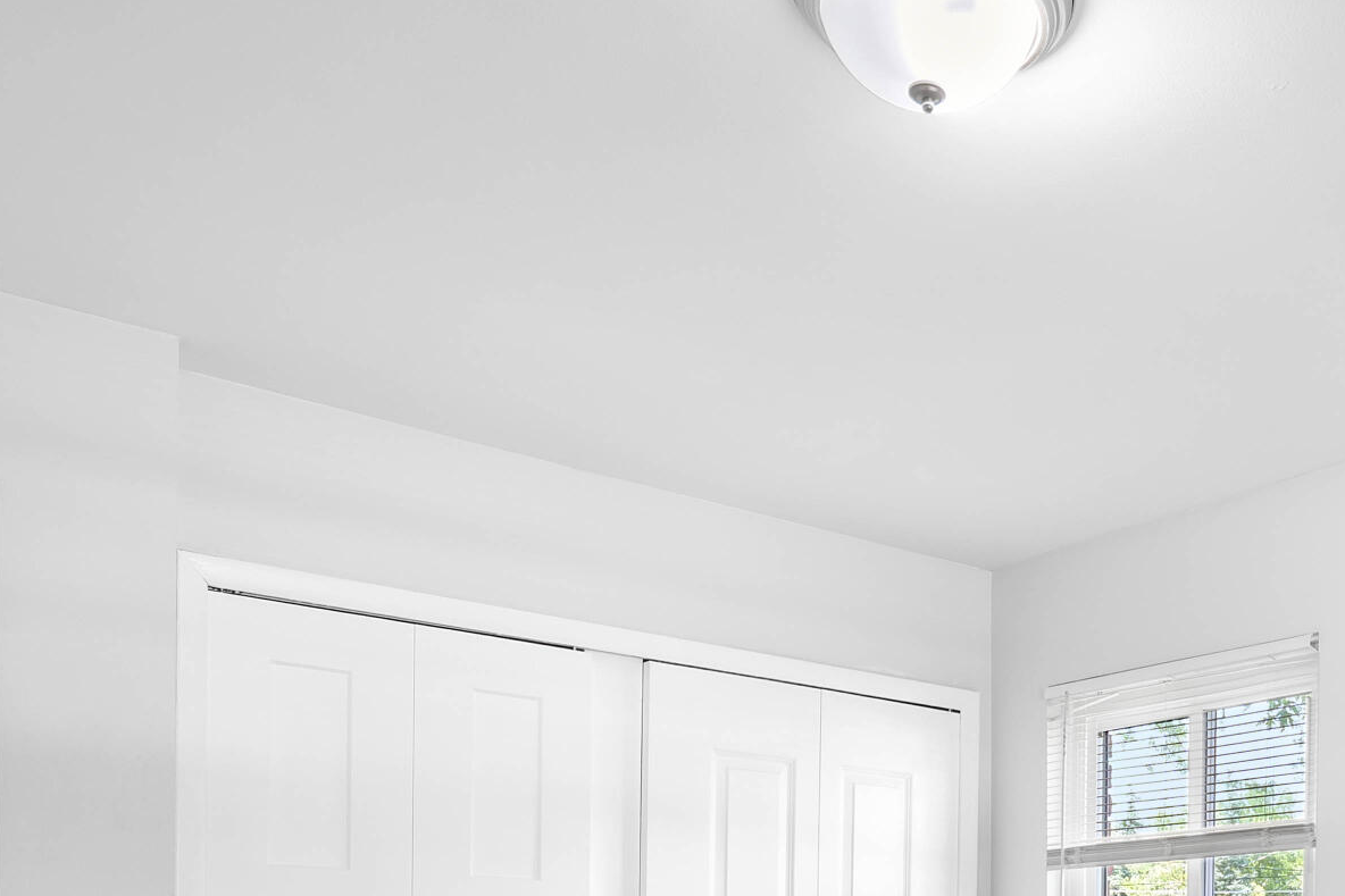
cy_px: 1024
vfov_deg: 30.7
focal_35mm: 38
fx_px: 1419
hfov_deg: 46.8
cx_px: 1153
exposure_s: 1/6
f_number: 7.1
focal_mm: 15
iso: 400
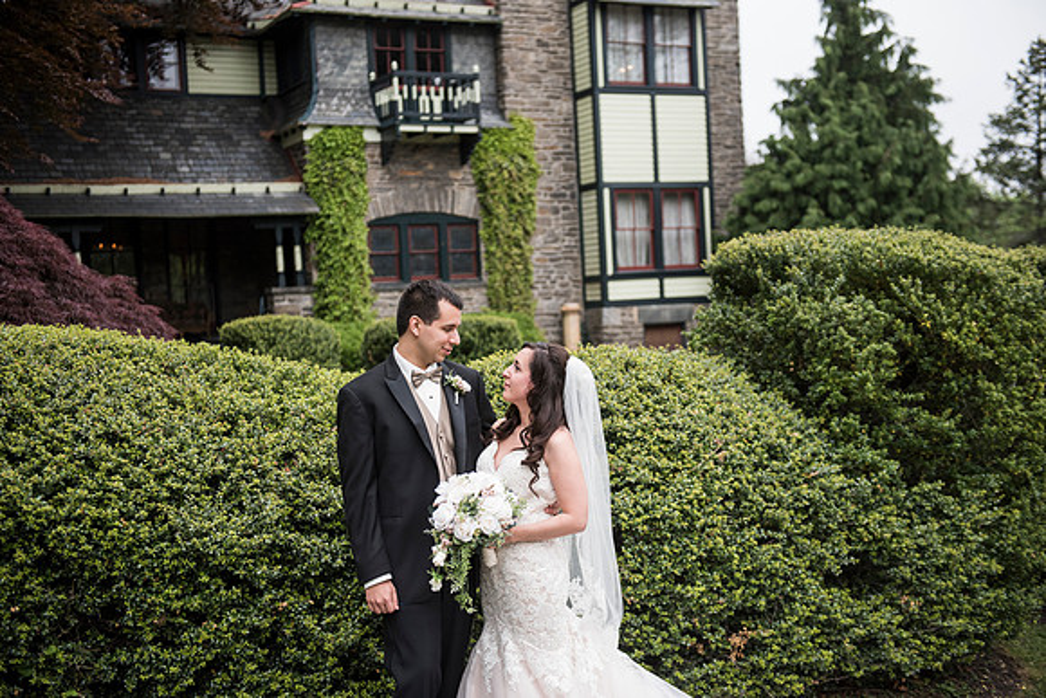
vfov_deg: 28.1
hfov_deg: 41.1
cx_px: 523
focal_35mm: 48
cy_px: 349
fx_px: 1395
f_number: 2.8
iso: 800
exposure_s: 1/4000
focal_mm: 48
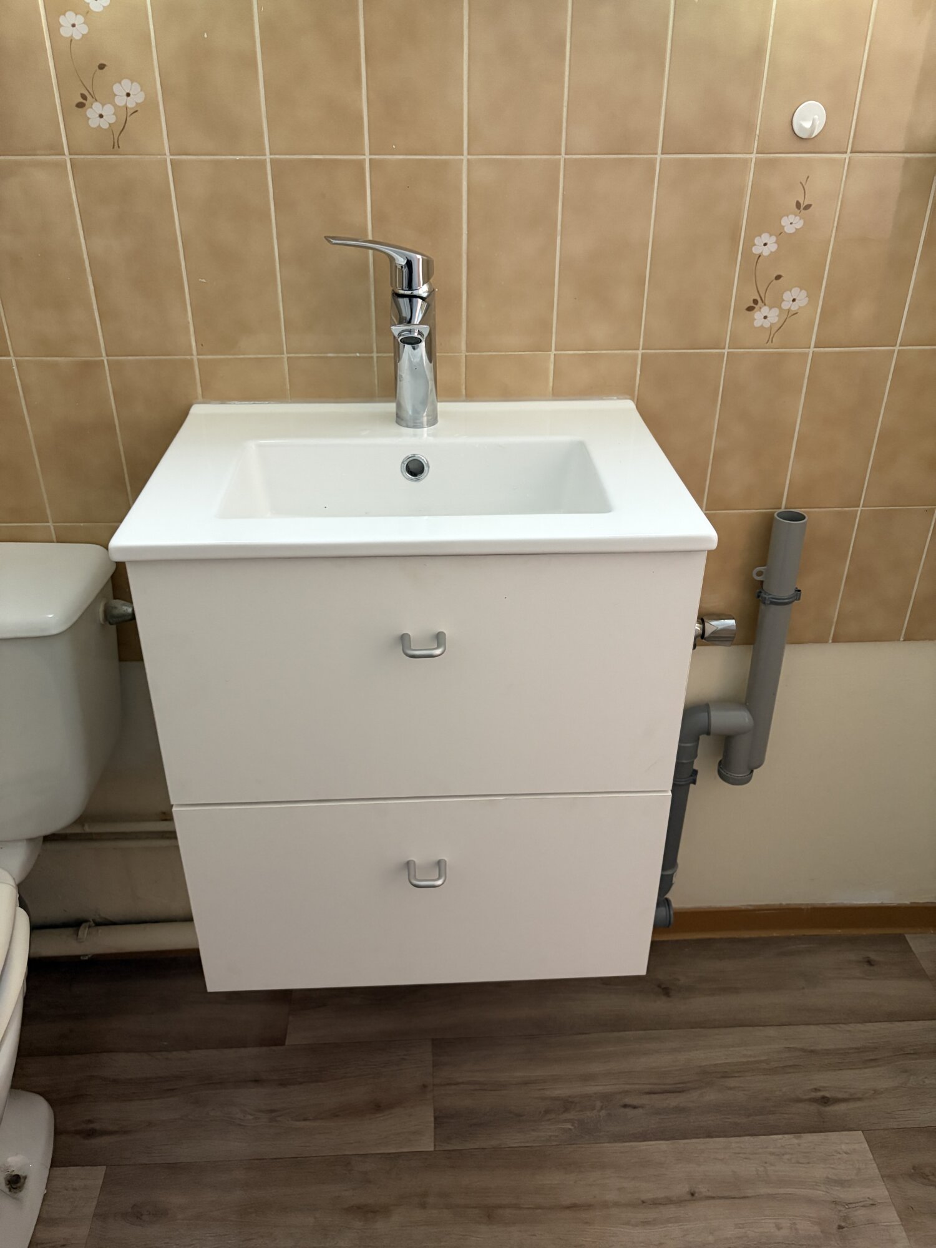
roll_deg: -0.2
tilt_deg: -28.9
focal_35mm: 26
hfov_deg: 53.1
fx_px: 937
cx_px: 468
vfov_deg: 67.3
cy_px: 624
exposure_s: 1/49
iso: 500
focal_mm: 5.96
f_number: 1.6
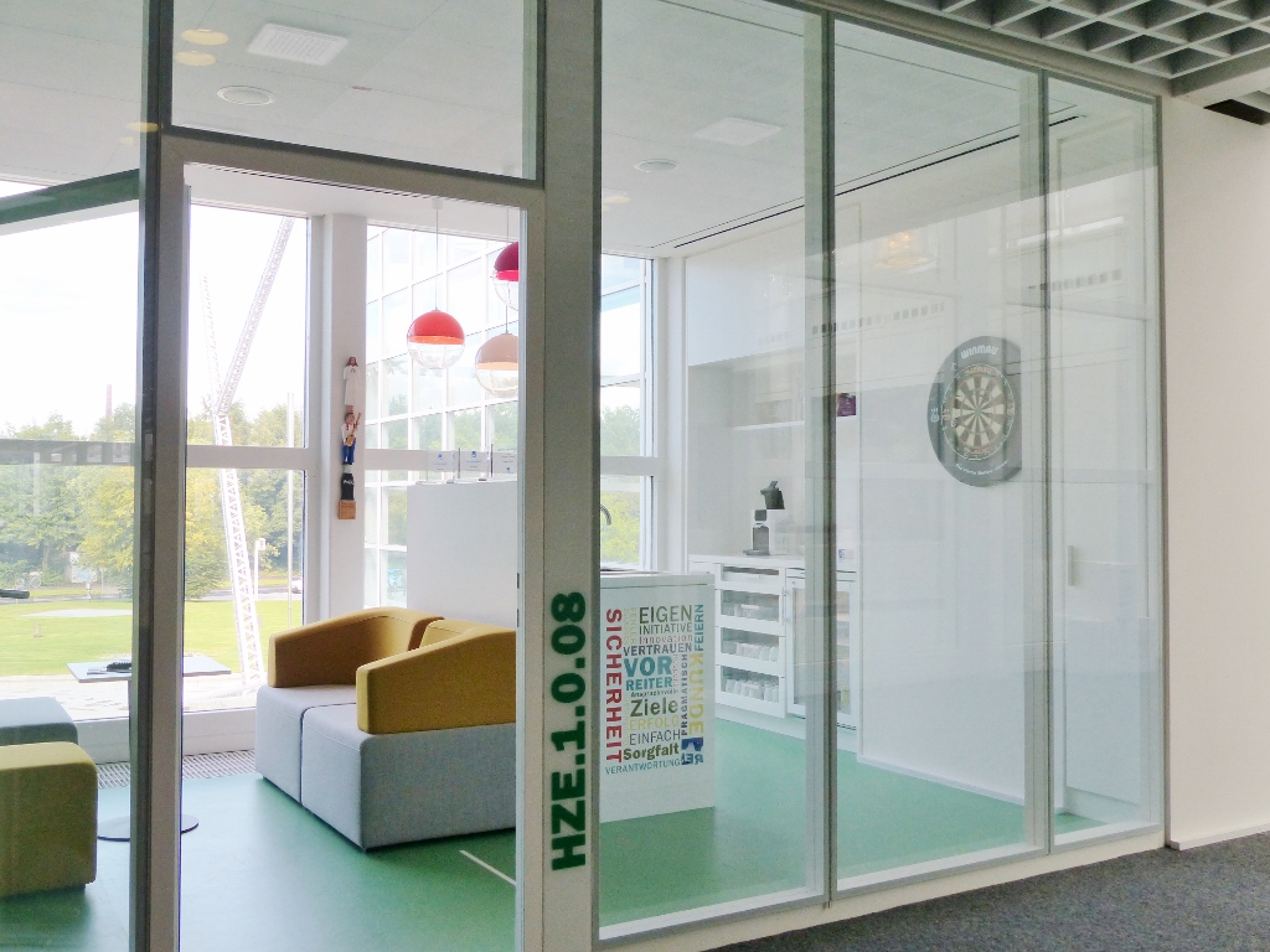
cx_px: 635
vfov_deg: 42.9
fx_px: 1211
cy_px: 476
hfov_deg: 55.4
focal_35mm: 33
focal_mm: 5.9
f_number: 4
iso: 160
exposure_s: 1/160
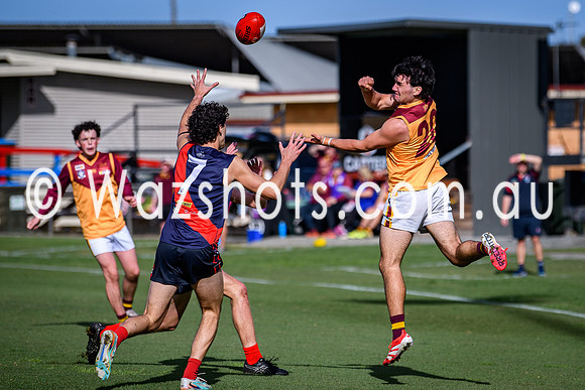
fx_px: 5013
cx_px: 375
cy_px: 203
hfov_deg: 6.7
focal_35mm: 308
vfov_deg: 4.5
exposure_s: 1/2500
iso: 100
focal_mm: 160
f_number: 2.8
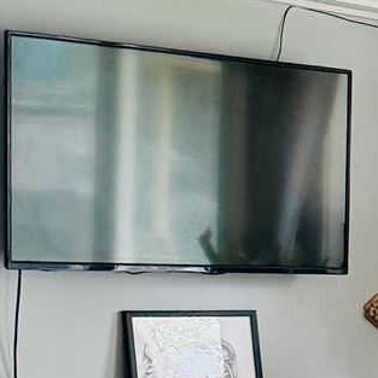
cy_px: 540
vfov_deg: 10.8
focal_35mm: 156
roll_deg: -2.0
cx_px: 1031
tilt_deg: -9.8
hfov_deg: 9.4
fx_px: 1927
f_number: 1.78
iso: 100
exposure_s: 1/120
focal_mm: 6.76
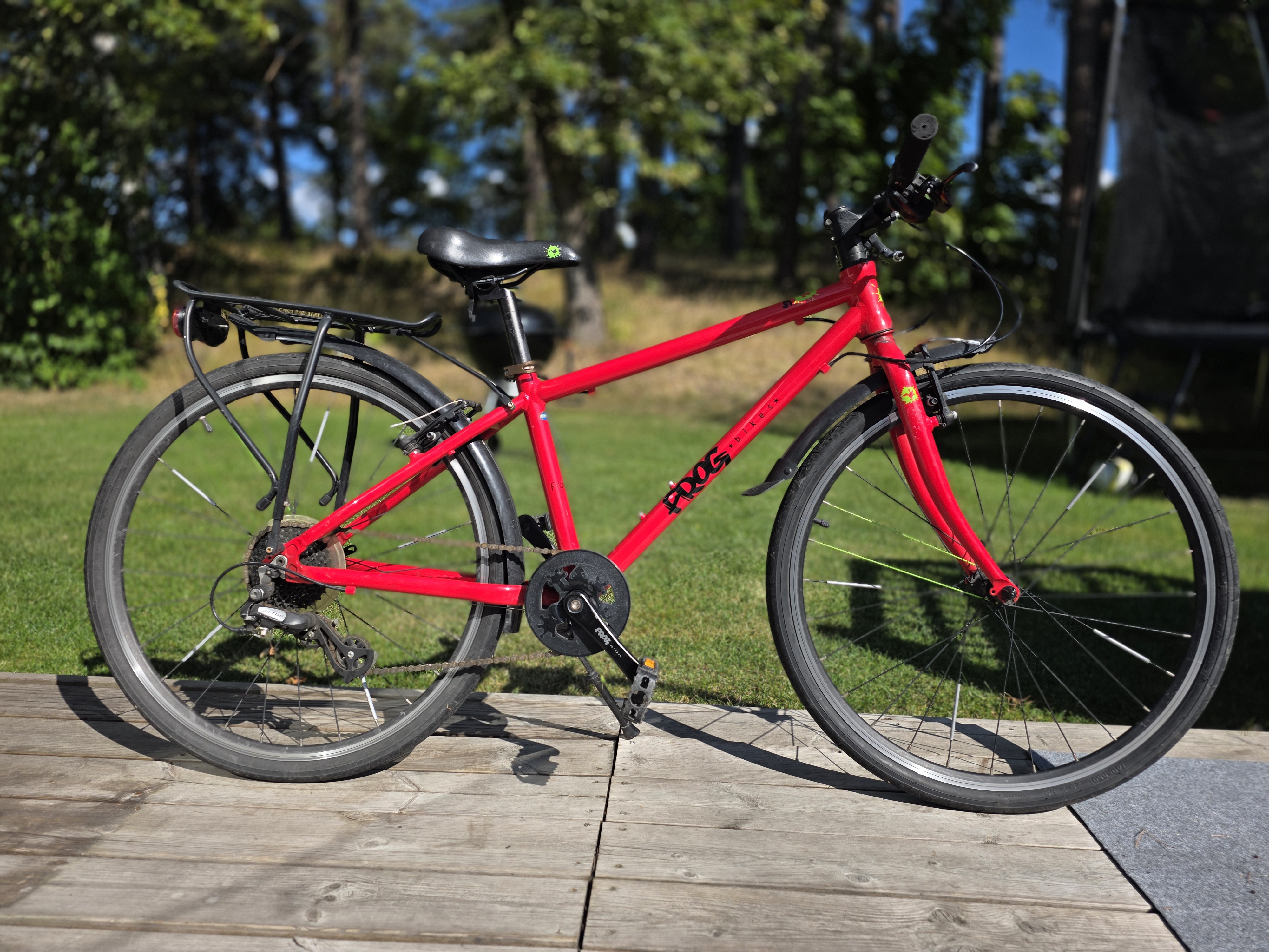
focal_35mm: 23
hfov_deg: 73.9
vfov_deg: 58.9
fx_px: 843
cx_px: 634
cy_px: 476
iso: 80
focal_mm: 6.3
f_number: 1.7
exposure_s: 1/5153
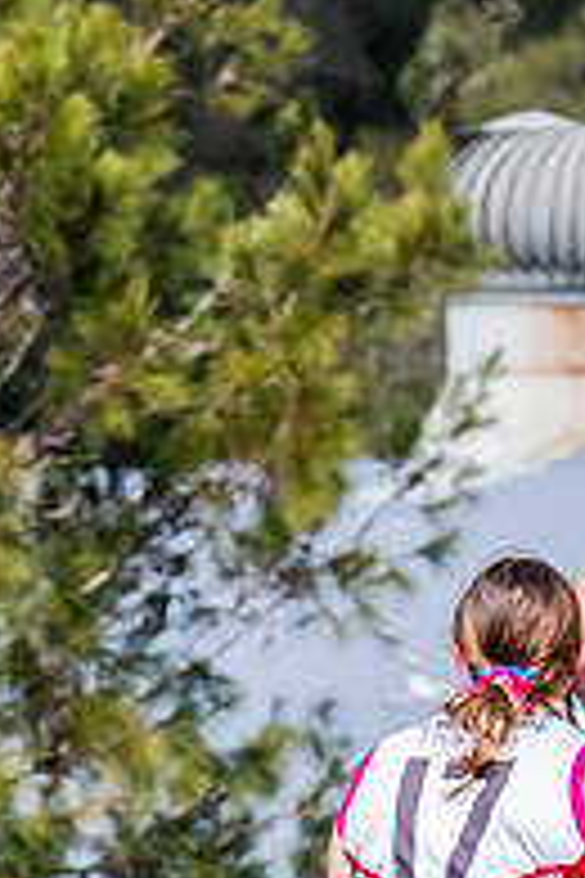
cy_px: 796
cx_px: 868
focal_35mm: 2318
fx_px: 56497
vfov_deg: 0.9
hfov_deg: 0.6
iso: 800
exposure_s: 1/1250
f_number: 14
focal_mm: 420
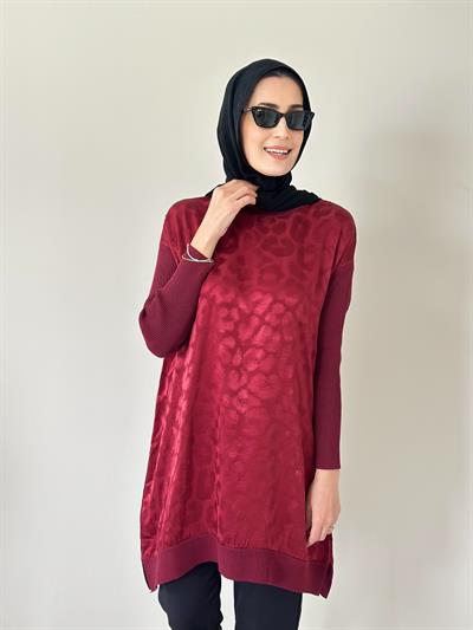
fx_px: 874
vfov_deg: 39.6
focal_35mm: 48
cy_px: 315
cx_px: 236
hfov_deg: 30.3
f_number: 1.78
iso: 160
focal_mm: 6.86
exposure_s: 1/50
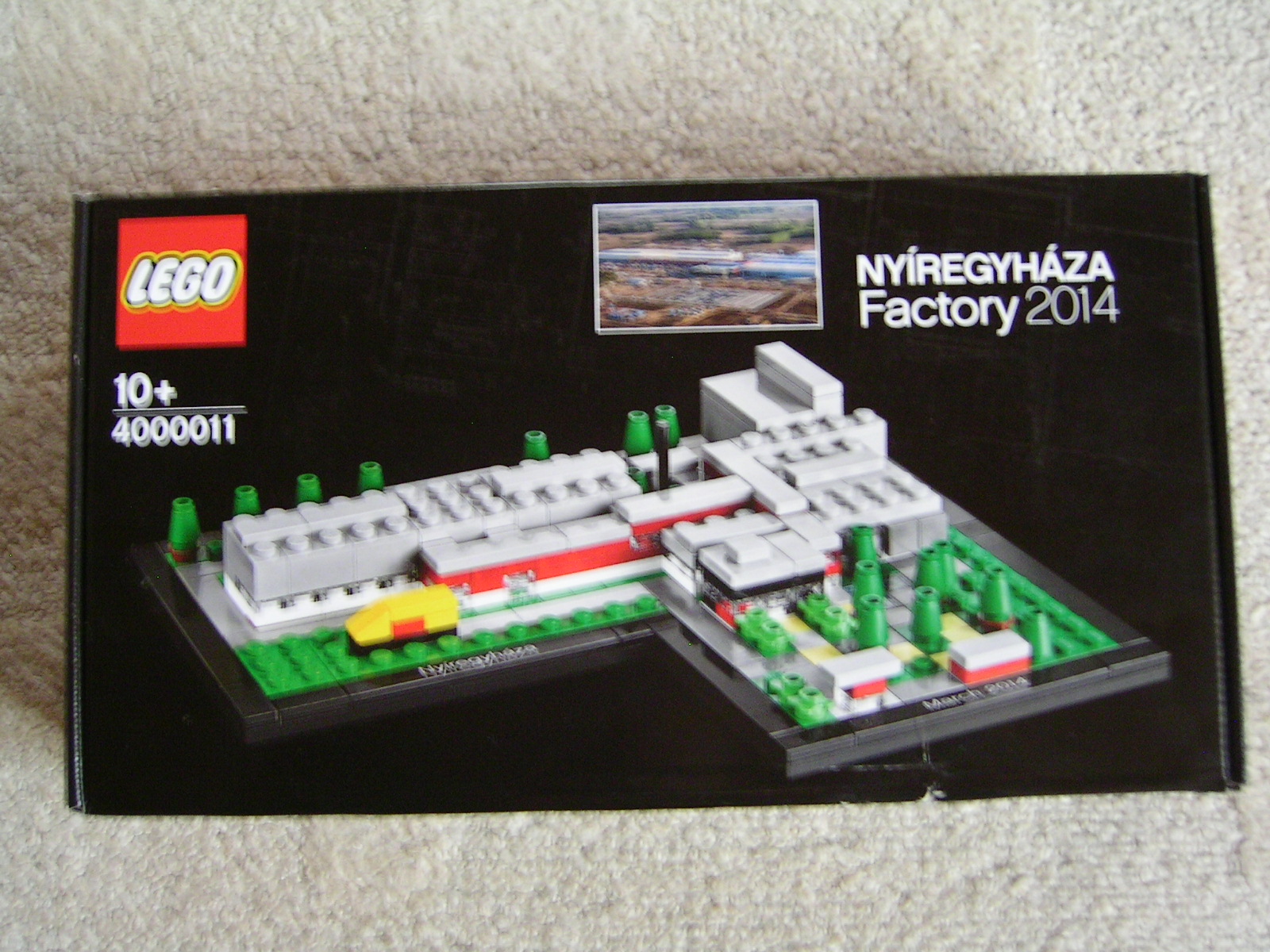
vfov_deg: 39.7
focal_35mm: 36
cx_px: 635
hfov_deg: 51.4
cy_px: 476
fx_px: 1321
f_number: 2.8
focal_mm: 5.6
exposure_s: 1/2.2
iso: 129
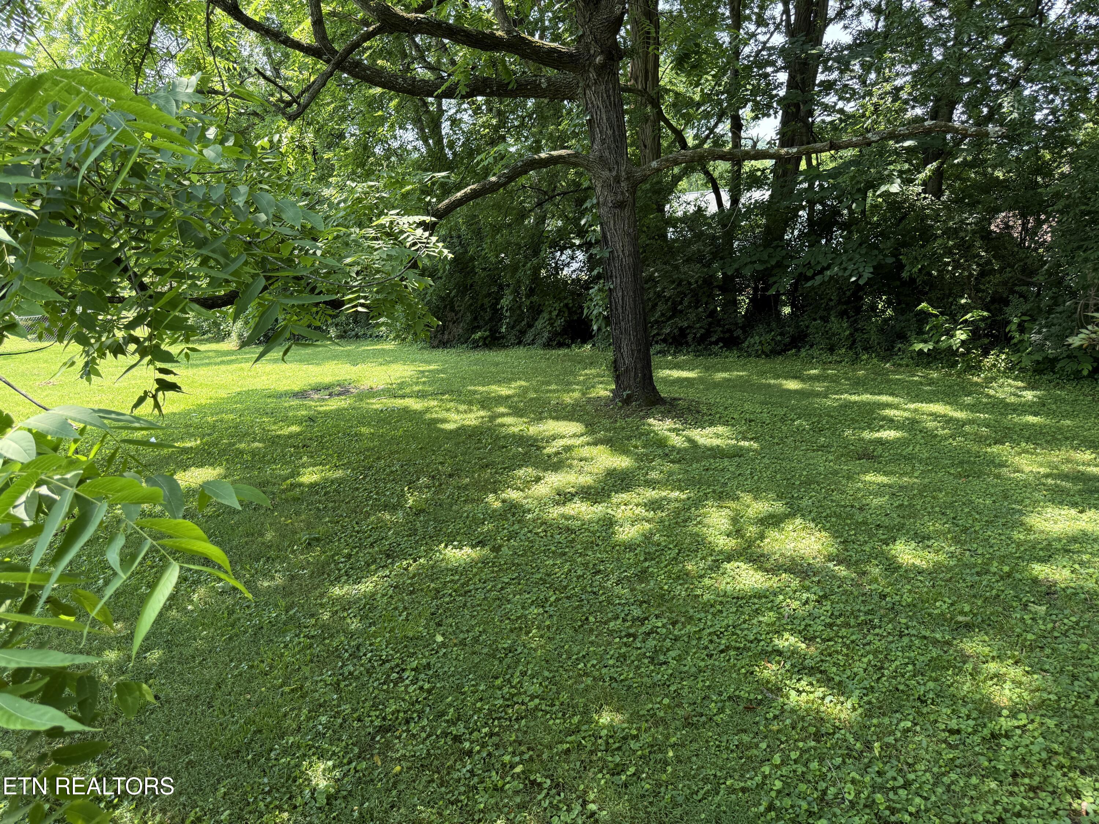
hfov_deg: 71.6
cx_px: 550
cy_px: 412
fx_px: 762
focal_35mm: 24
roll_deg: +3.4
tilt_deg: -11.4
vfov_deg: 56.8
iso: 100
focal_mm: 6.76
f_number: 1.78
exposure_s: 1/321
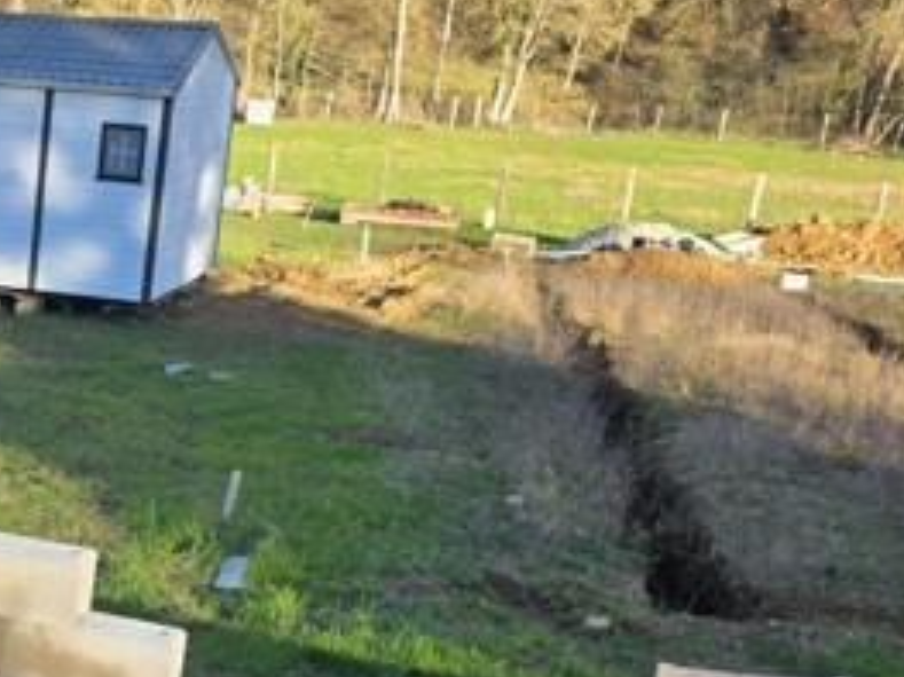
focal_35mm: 70
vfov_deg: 20.5
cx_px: -110
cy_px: 622
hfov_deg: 25.6
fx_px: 1827
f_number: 1.7
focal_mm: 6.3
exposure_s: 1/1542
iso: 80
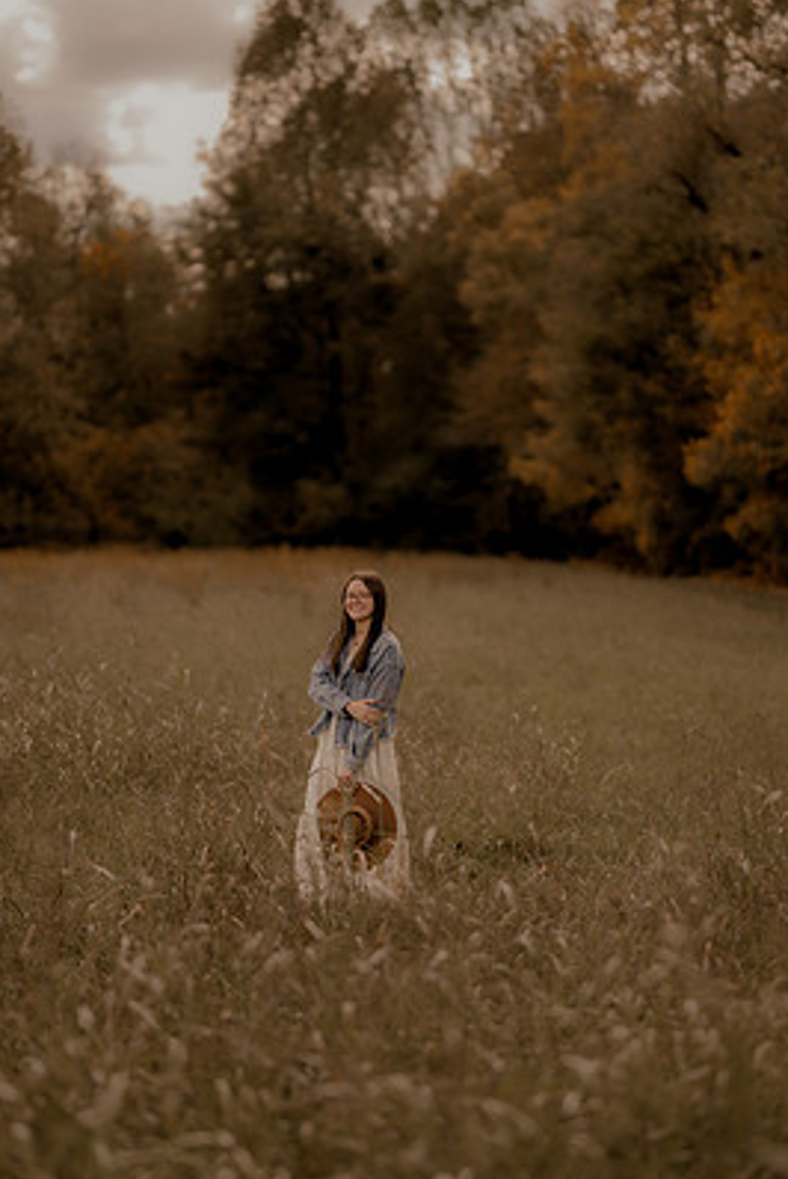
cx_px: 415
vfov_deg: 21.2
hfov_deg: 14.3
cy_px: 601
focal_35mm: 96
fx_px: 3146
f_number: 1.4
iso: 200
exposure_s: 1/3200
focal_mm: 85
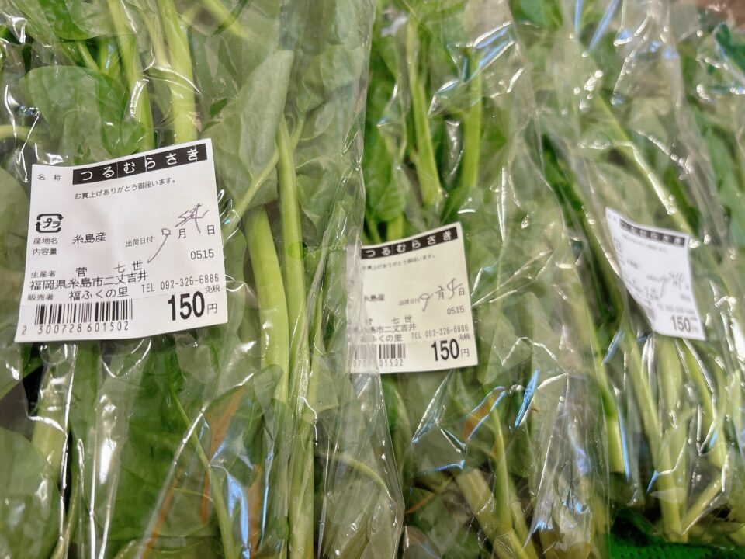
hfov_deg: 67.3
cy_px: 280
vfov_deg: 53.1
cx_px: 372
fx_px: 560
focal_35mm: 26
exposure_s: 1/60
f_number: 1.6
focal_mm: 5.96
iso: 80
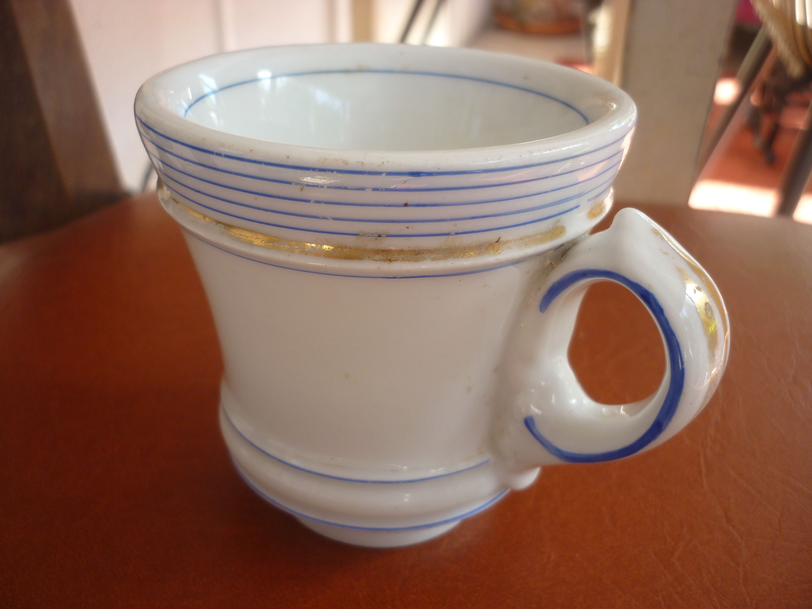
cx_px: 406
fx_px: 774
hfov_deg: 55.4
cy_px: 304
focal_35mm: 33
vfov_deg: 42.9
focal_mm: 5.5
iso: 80
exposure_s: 1/60
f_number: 2.8
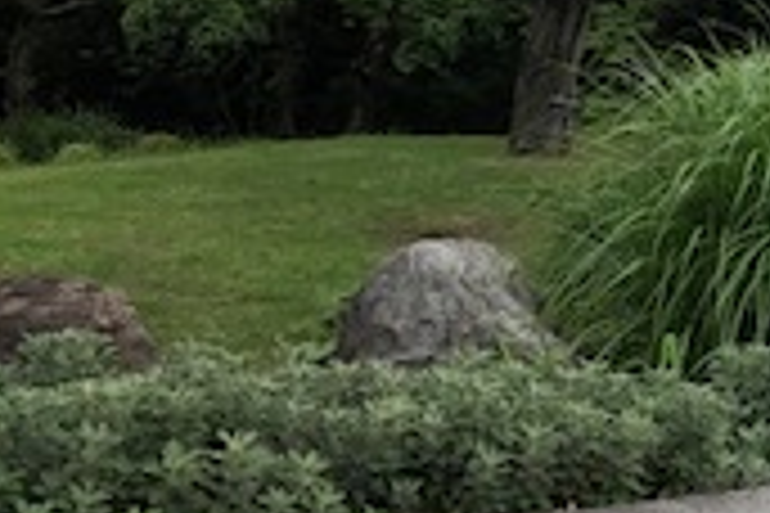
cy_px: -284
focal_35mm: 109
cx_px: 1324
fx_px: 2331
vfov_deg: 11.9
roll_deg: -1.2
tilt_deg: +2.5
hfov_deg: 16.2
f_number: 1.8
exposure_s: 1/1779
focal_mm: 3.99
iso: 20
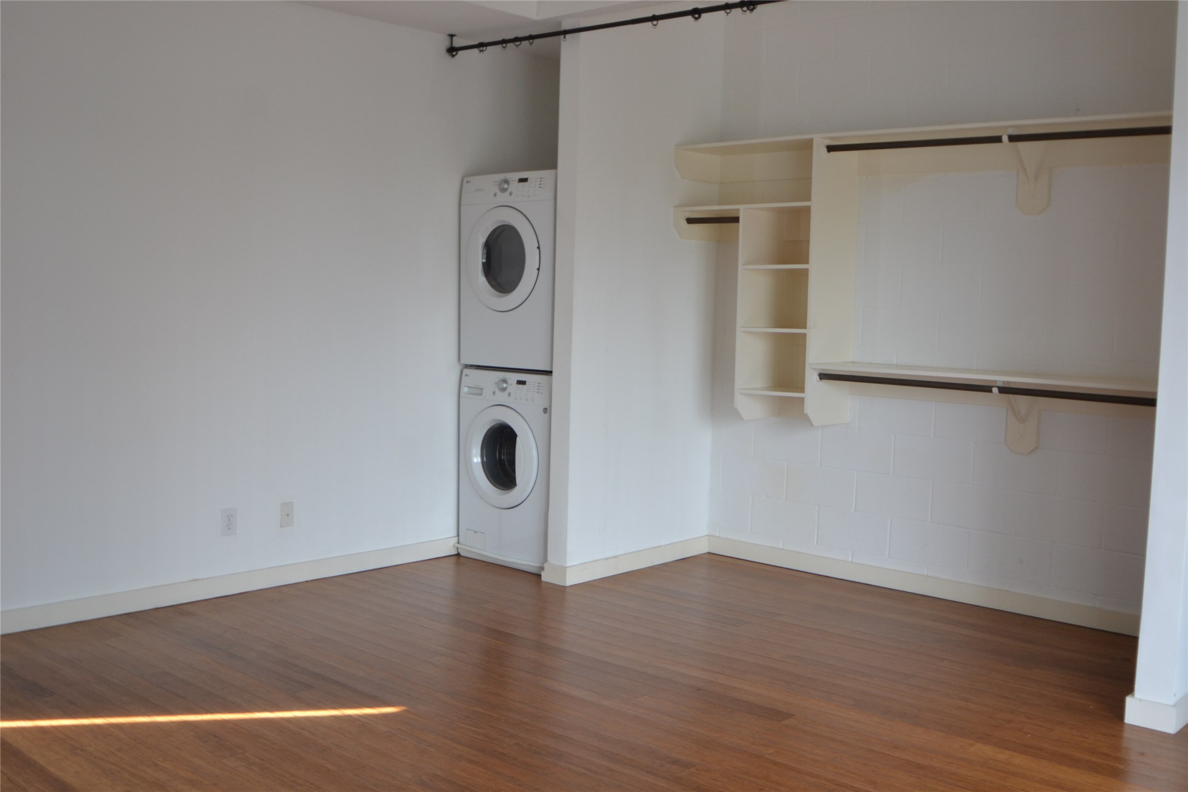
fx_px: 1188
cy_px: 396
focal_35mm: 36
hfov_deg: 53.1
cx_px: 594
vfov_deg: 36.9
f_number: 4.5
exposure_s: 1/60
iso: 400
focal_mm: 24
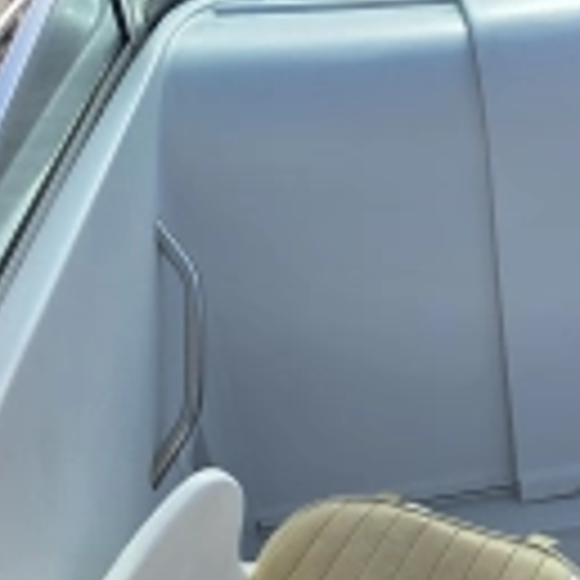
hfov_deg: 32.1
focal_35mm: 49
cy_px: 187
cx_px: 576
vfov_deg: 34.3
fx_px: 929
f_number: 1.9
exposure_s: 1/1005
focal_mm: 2.2
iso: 40
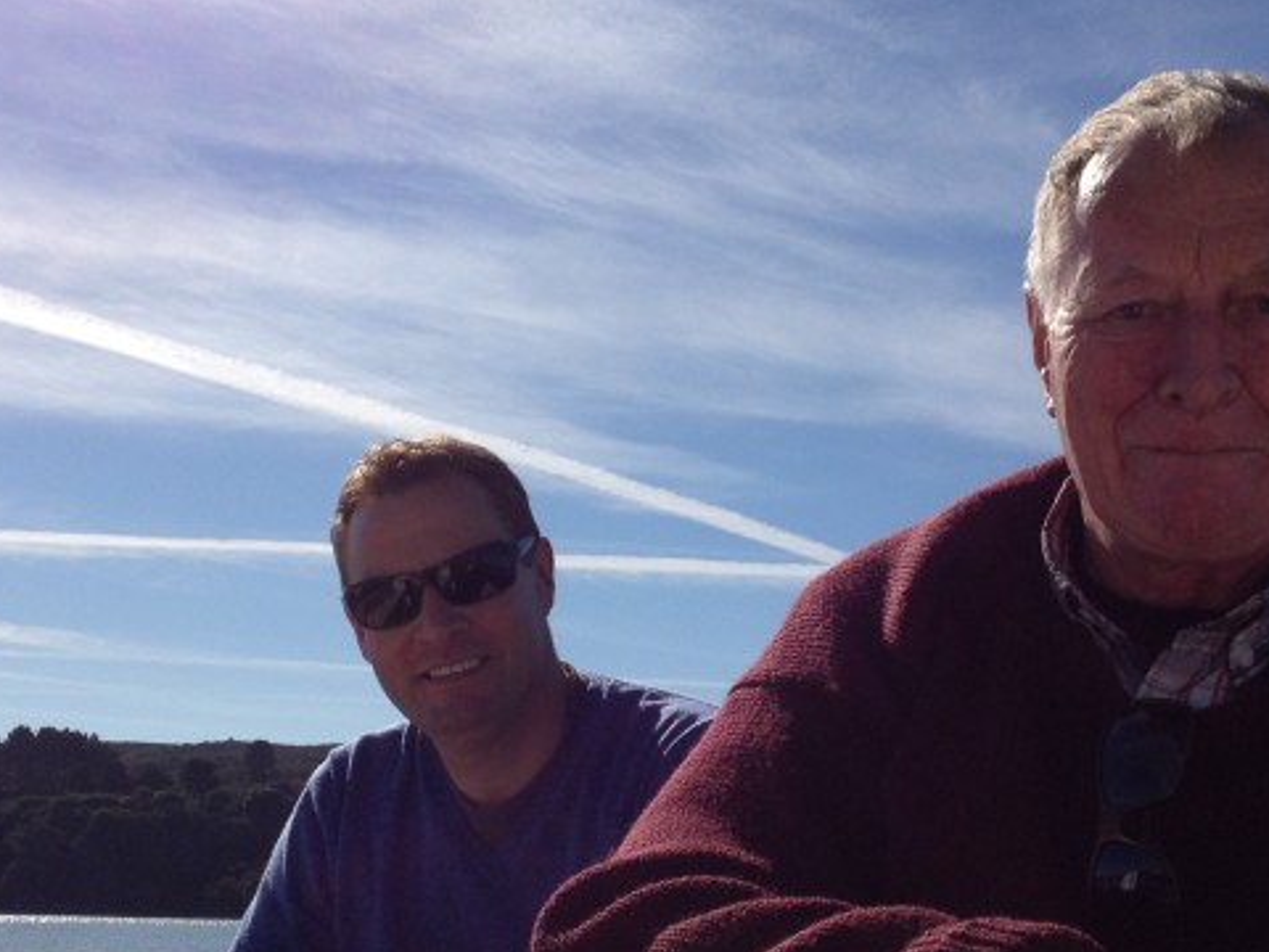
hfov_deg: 27.8
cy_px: 561
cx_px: 701
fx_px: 2566
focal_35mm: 70
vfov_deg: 21.0
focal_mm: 4.28
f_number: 2.4
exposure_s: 1/3953
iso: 50
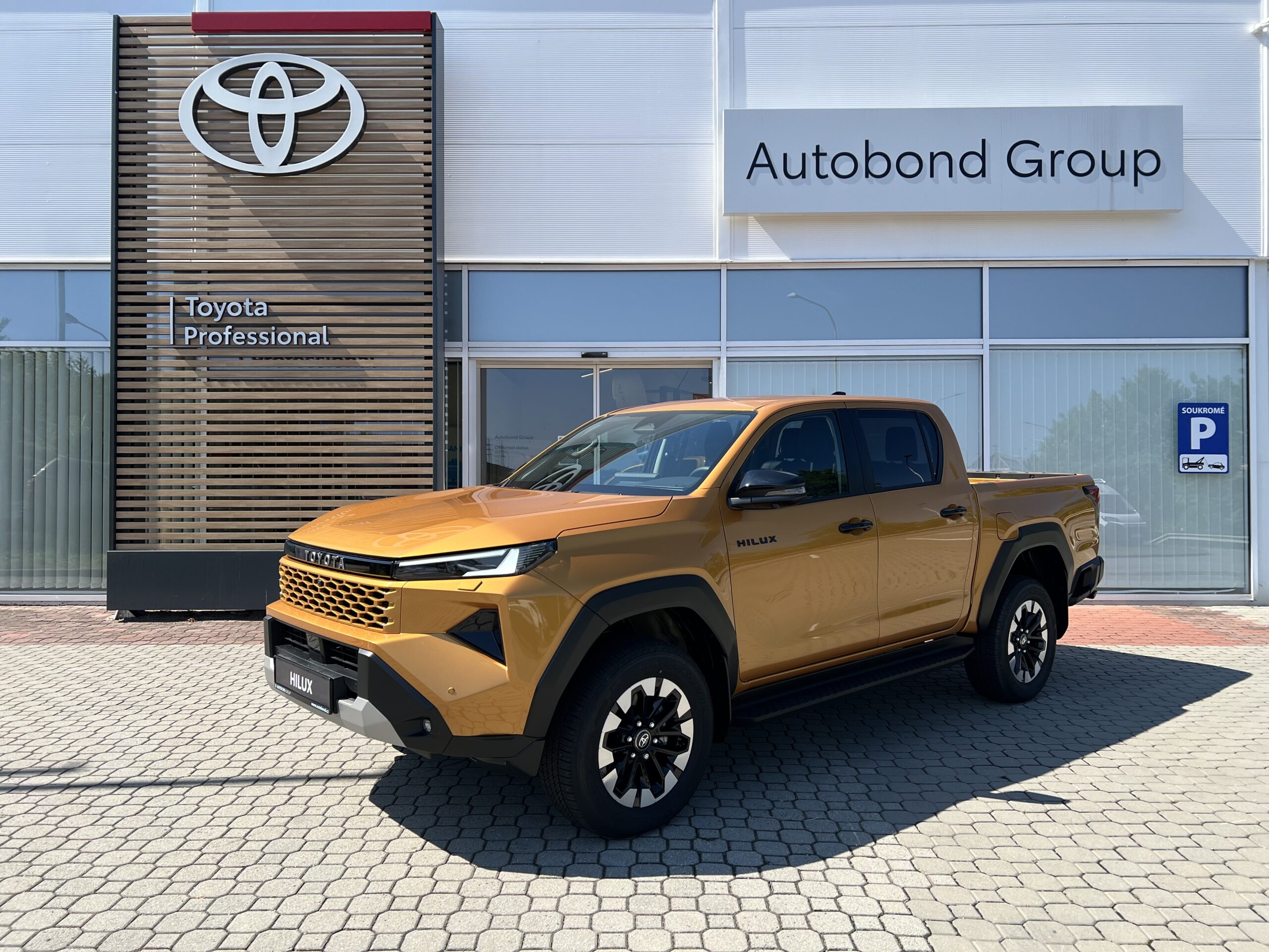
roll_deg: +0.6
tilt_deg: +2.2
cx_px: 634
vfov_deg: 53.1
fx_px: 953
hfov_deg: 67.3
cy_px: 476
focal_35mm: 26
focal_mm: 5.7
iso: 50
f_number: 1.5
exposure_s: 1/2513
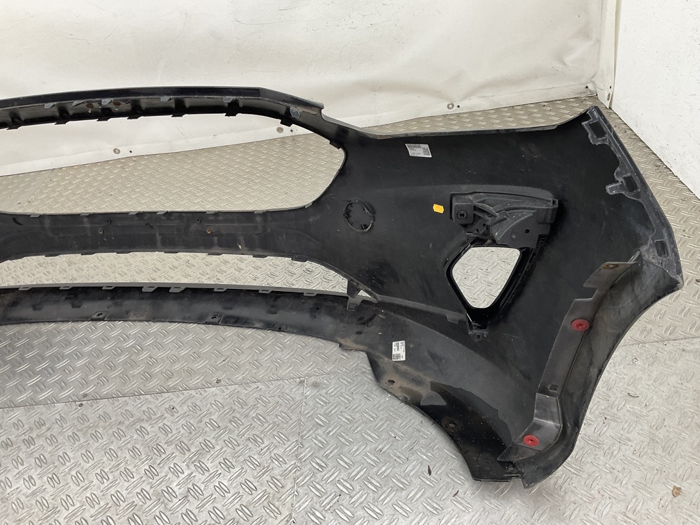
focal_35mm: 29
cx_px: 350
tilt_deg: -34.2
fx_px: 586
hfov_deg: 61.7
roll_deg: +8.7
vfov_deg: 48.2
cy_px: 262
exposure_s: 1/120
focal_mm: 3
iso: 40
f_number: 1.8
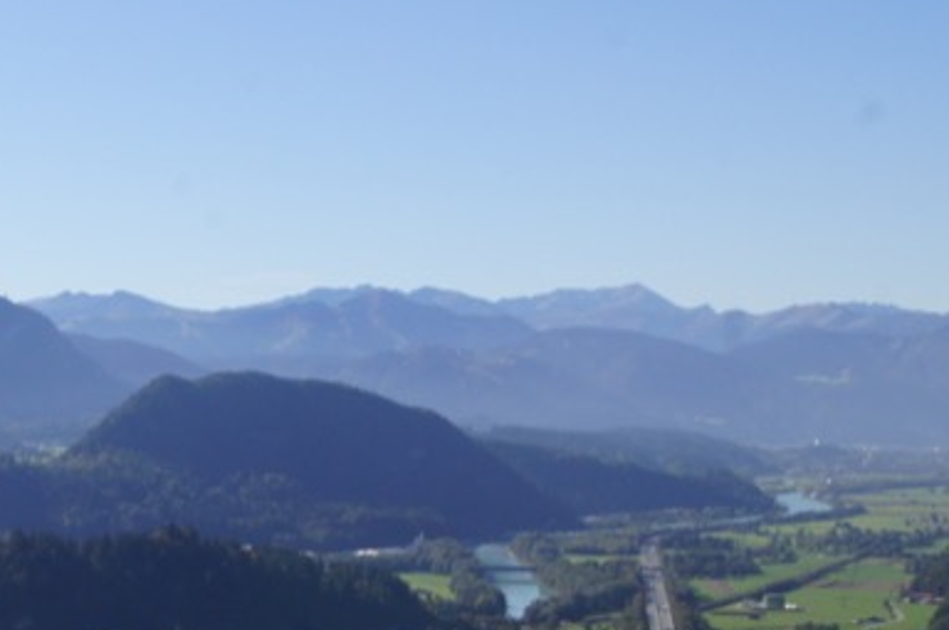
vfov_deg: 15.5
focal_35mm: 88
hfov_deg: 22.4
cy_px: 379
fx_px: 2317
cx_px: 22
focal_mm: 22
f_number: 16
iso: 200
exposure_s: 1/160
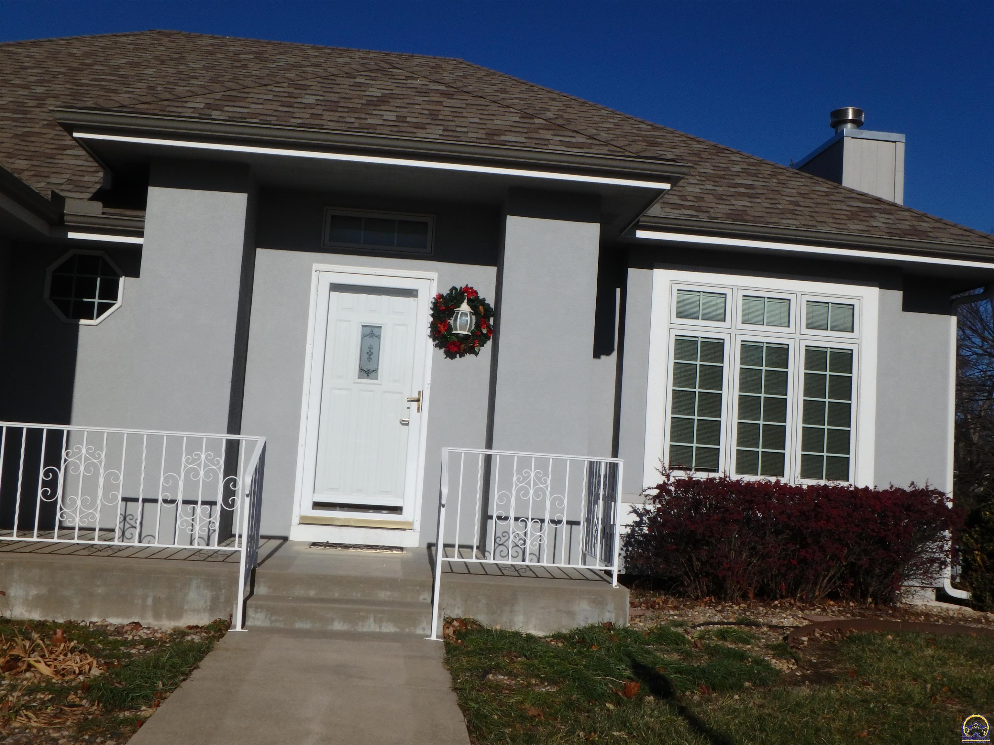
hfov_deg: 54.0
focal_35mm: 34
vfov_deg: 41.8
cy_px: 372
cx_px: 497
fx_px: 976
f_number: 8.1
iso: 125
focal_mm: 6
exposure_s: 1/800
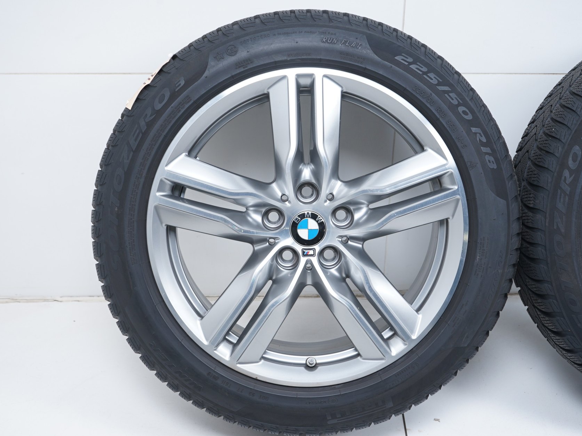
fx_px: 891
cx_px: 312
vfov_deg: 27.5
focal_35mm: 53
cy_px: 222
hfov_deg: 36.2
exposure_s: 1/125
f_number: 7.1
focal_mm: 48
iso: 250
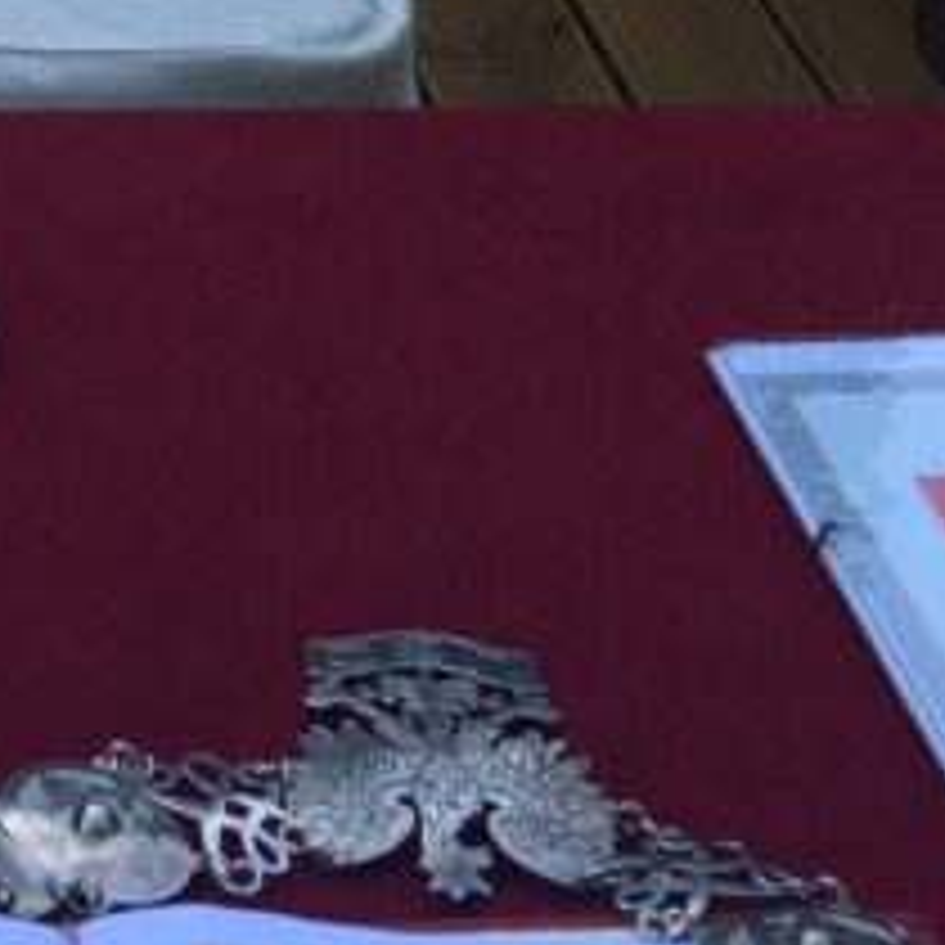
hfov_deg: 13.1
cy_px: -490
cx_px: -531
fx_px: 3861
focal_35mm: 125
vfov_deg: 13.2
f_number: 2.2
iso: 32
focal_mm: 4.15
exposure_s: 1/414
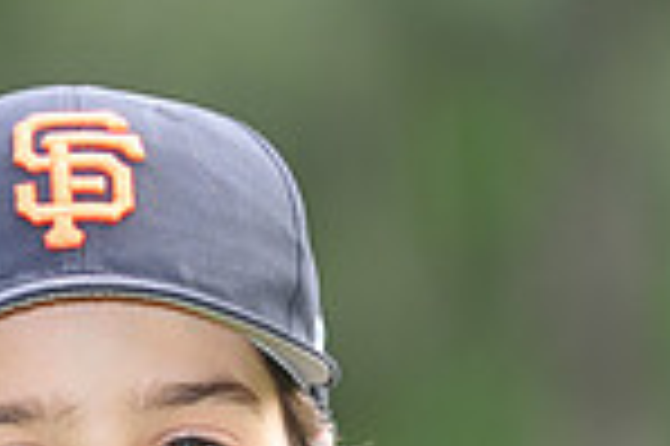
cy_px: 703
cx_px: 171
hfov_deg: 2.7
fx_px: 14445
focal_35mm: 777
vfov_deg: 1.8
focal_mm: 200
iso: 200
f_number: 4.5
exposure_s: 1/160
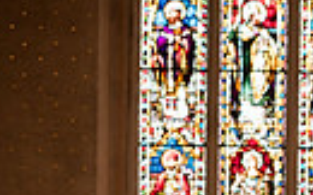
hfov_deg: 12.9
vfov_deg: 7.7
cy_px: 444
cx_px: 352
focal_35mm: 159
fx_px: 1355
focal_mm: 35
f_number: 3.5
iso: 800
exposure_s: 1/160
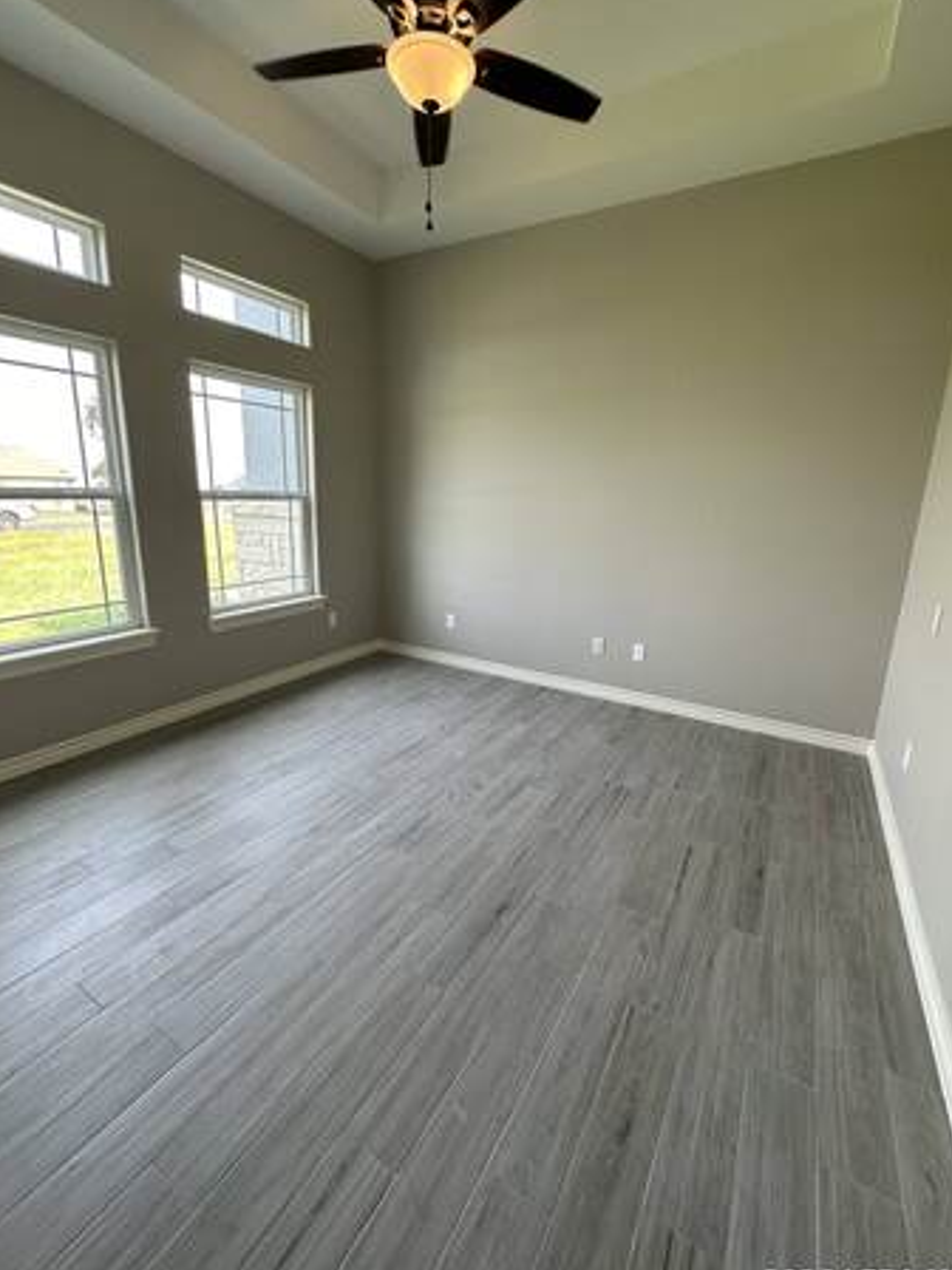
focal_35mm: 15
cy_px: 615
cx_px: 479
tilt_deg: -12.7
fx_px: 550
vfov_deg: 98.1
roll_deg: -2.3
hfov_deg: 81.7
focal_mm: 2.22
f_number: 2.2
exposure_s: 1/120
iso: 80
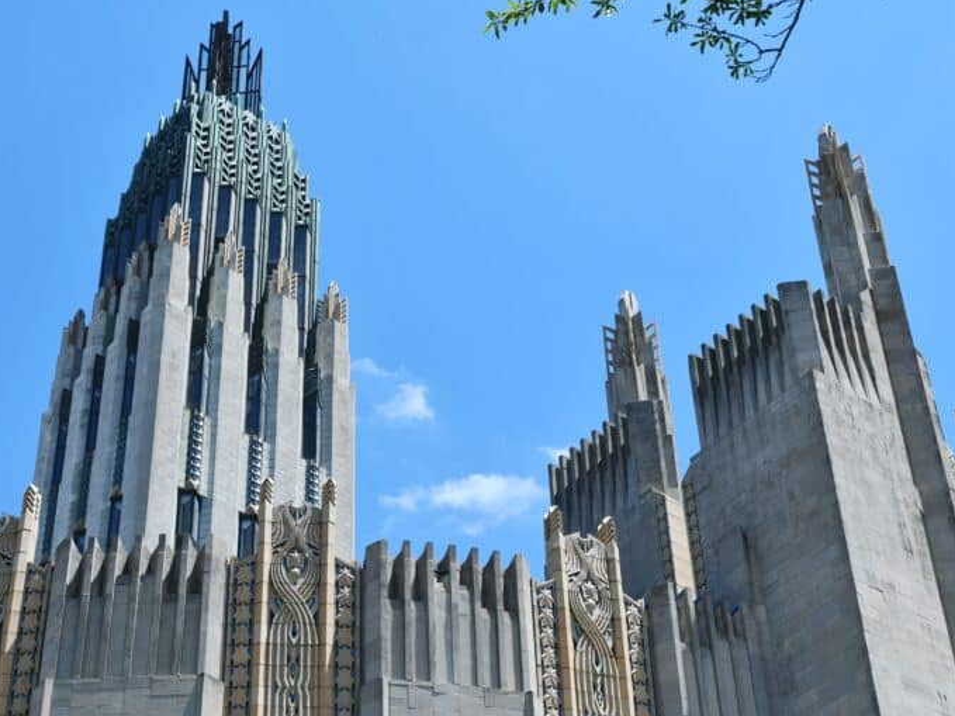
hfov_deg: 31.2
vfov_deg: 23.6
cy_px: 357
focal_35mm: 62
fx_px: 1710
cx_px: 530
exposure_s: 1/320
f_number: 9
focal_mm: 38
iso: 100
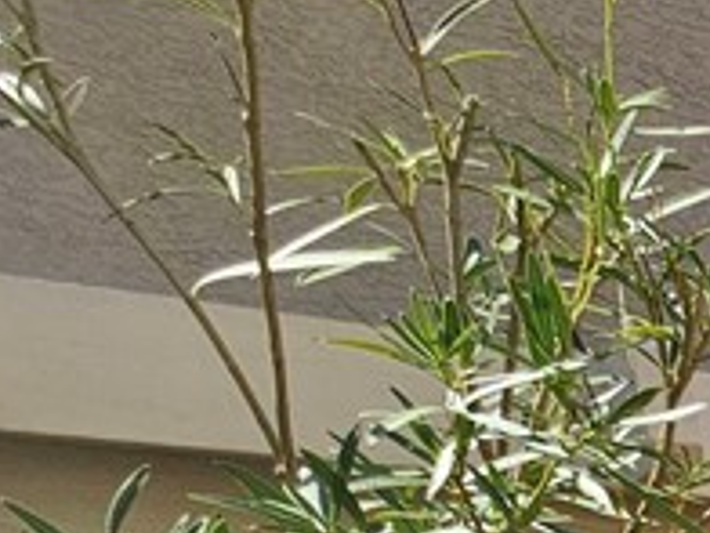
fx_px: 1395
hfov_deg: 14.1
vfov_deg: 14.8
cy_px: 1240
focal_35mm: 68
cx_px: 1815
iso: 50
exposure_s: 1/1785
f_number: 2.2
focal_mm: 2.2
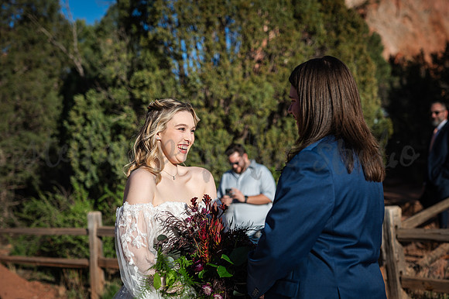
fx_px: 623
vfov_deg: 27.0
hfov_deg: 39.6
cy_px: 150
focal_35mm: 50
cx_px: 224
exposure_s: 1/3200
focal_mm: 50
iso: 125
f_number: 2.8
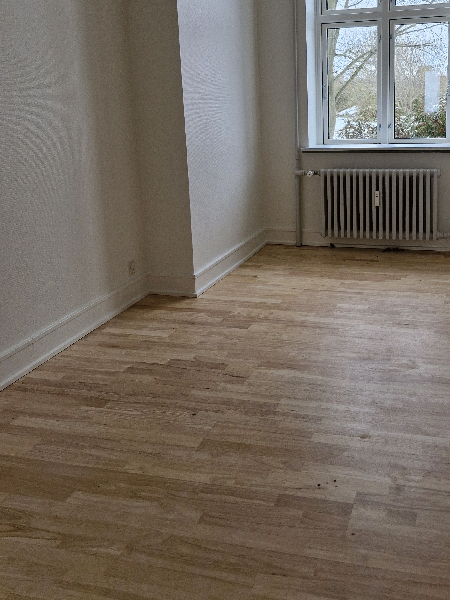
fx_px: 589
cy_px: 220
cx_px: 306
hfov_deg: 41.2
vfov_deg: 53.3
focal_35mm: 34
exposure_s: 1/100
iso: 250
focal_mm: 5.54
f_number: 1.8
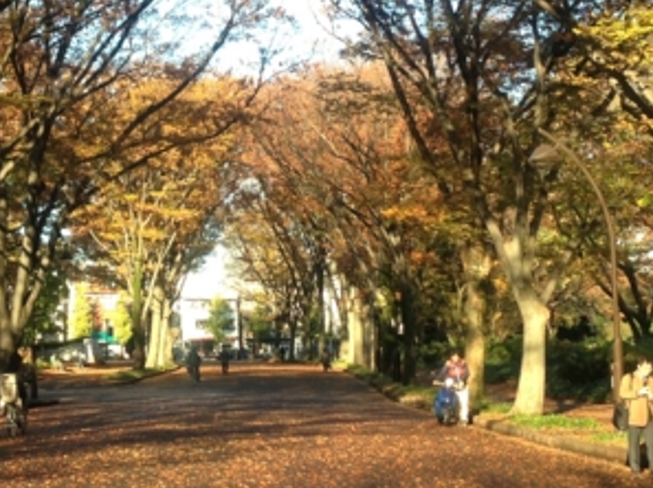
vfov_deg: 16.6
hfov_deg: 21.9
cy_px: 209
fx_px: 1677
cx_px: 174
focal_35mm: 89
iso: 50
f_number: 2.4
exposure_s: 1/268
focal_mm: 4.13
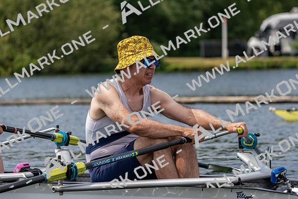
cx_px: 149
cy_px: 100
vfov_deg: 6.9
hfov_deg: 10.3
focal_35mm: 200
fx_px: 1656
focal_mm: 200
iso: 250
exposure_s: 1/1600
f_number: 5.6
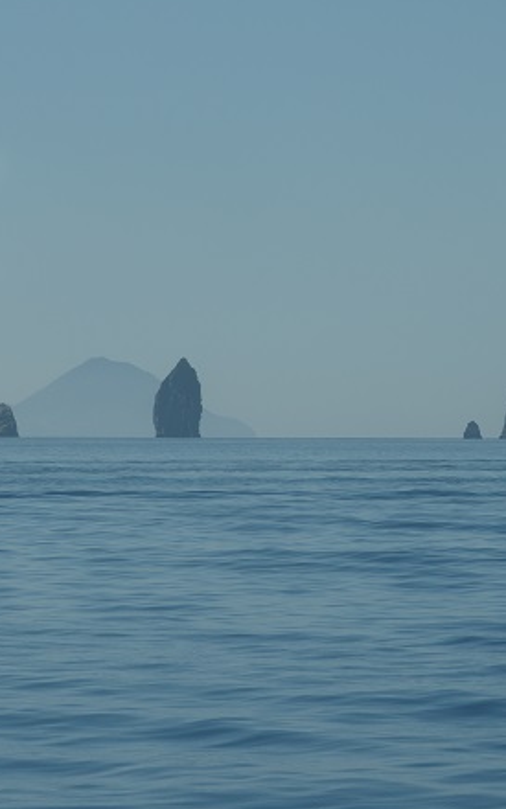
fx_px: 4347
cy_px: 352
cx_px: 232
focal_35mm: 197
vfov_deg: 10.6
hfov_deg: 6.7
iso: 100
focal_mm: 105
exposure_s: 1/1250
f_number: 5.6
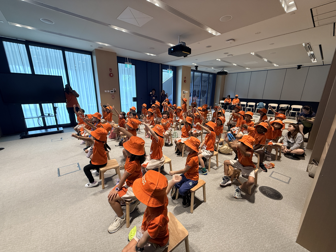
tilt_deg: -13.4
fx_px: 136
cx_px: 168
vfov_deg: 85.7
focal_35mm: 14
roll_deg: -0.4
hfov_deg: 102.1
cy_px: 126
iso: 250
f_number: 2.2
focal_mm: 2.22
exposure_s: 1/100
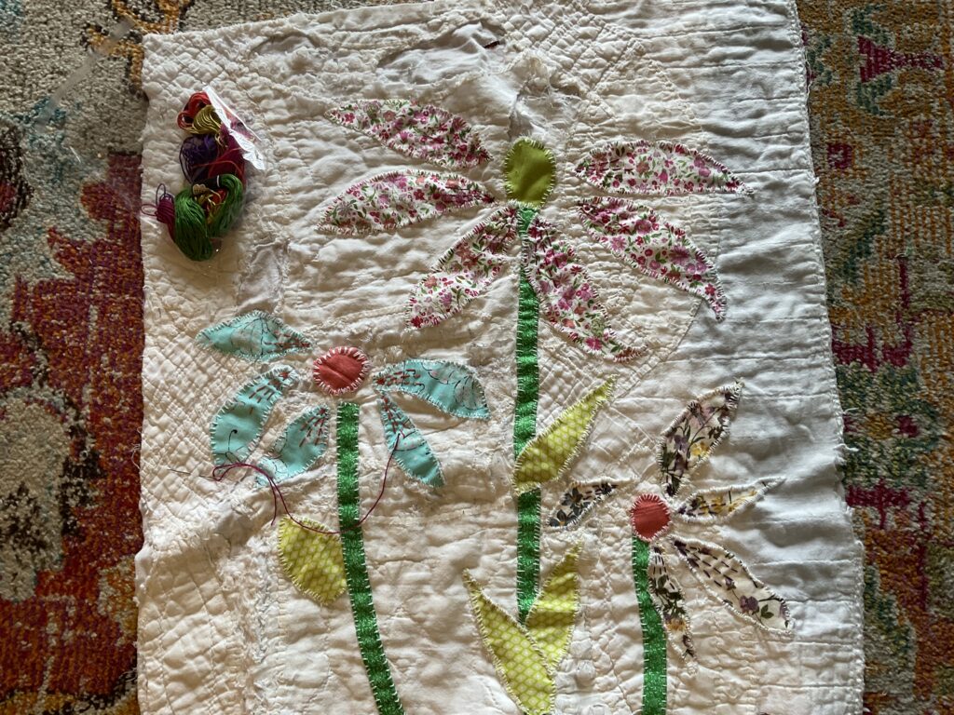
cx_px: 477
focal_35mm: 29
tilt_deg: -81.4
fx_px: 799
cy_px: 358
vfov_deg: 48.2
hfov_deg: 61.7
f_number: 1.8
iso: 50
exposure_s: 1/60
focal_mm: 3
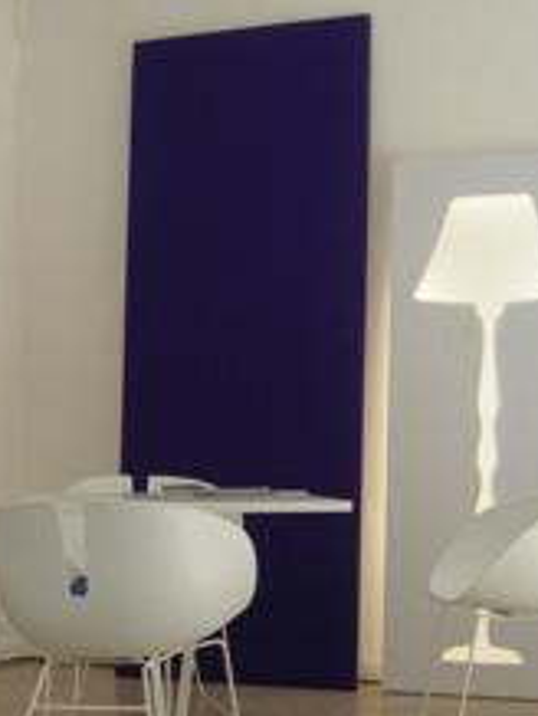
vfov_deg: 24.6
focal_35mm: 78
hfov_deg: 18.9
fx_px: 1613
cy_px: 565
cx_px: 246
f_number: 2.8
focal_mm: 7.8
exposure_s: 1/114
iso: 50
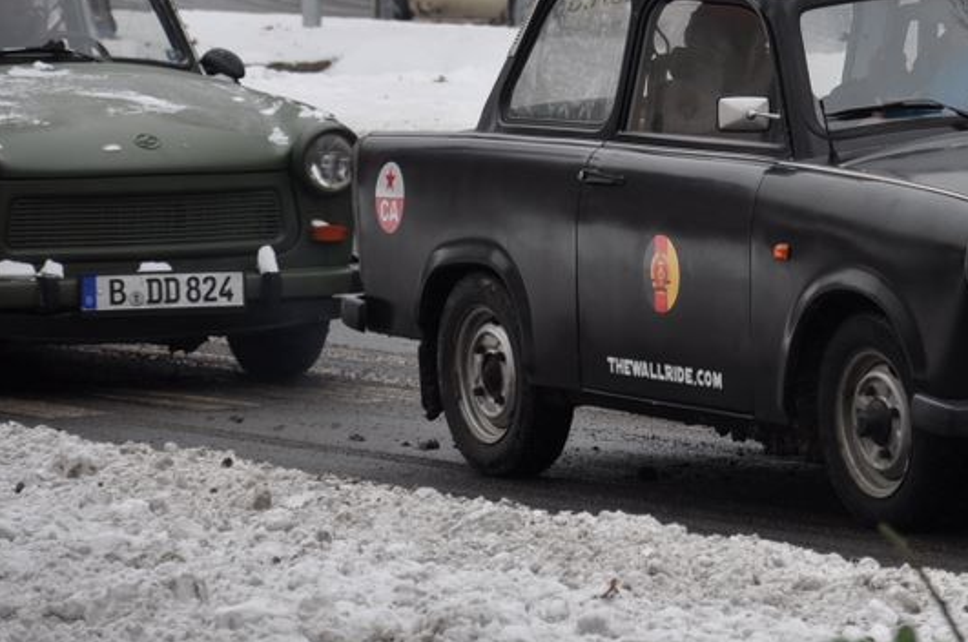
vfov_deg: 4.5
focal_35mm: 304
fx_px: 8158
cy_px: 199
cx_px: 915
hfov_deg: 6.8
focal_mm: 105
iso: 220
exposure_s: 1/125
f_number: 5.6
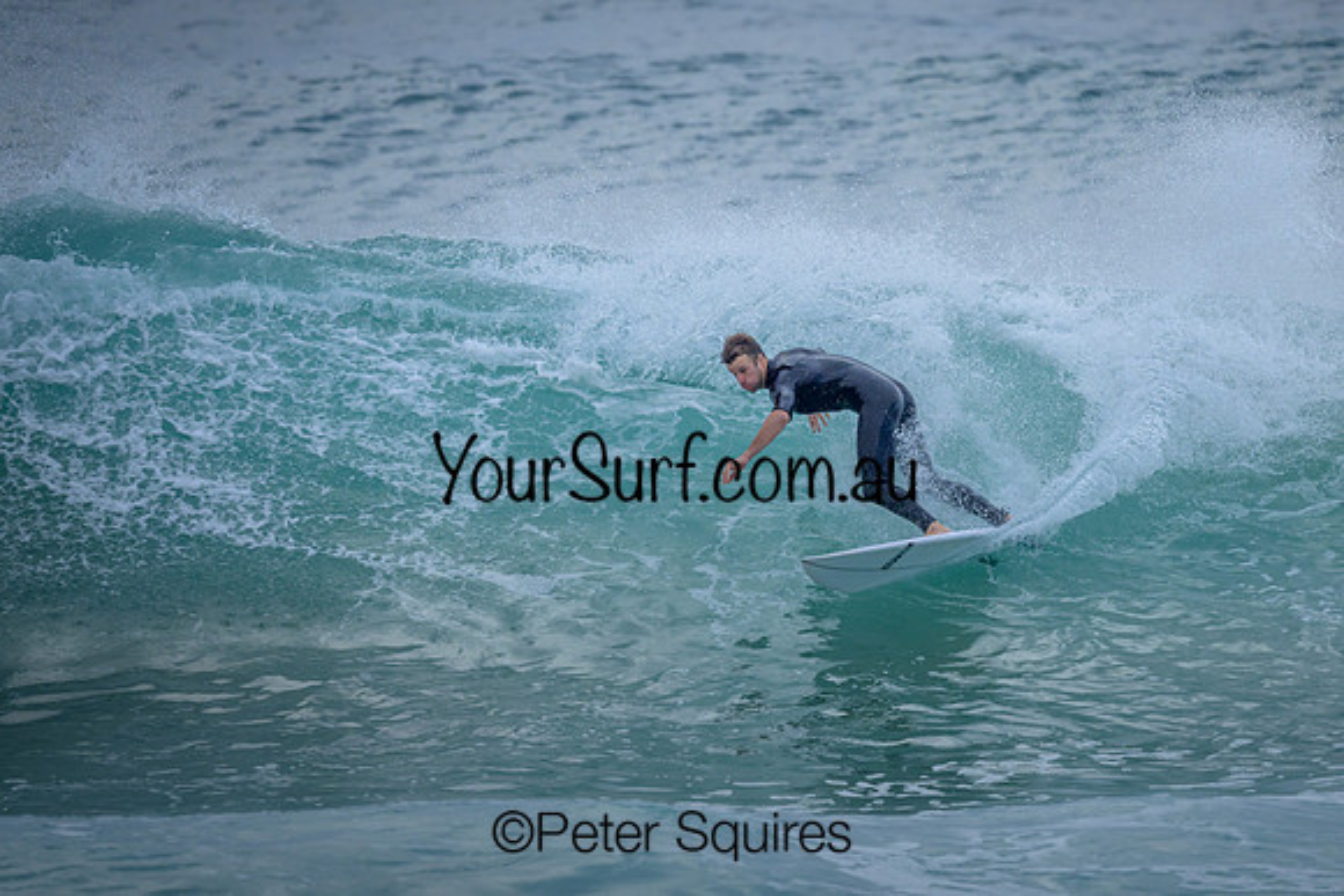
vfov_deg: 1.4
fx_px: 37407
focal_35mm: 1002
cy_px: 335
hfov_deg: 2.1
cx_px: 841
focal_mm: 800
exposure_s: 1/2000
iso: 800
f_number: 6.3
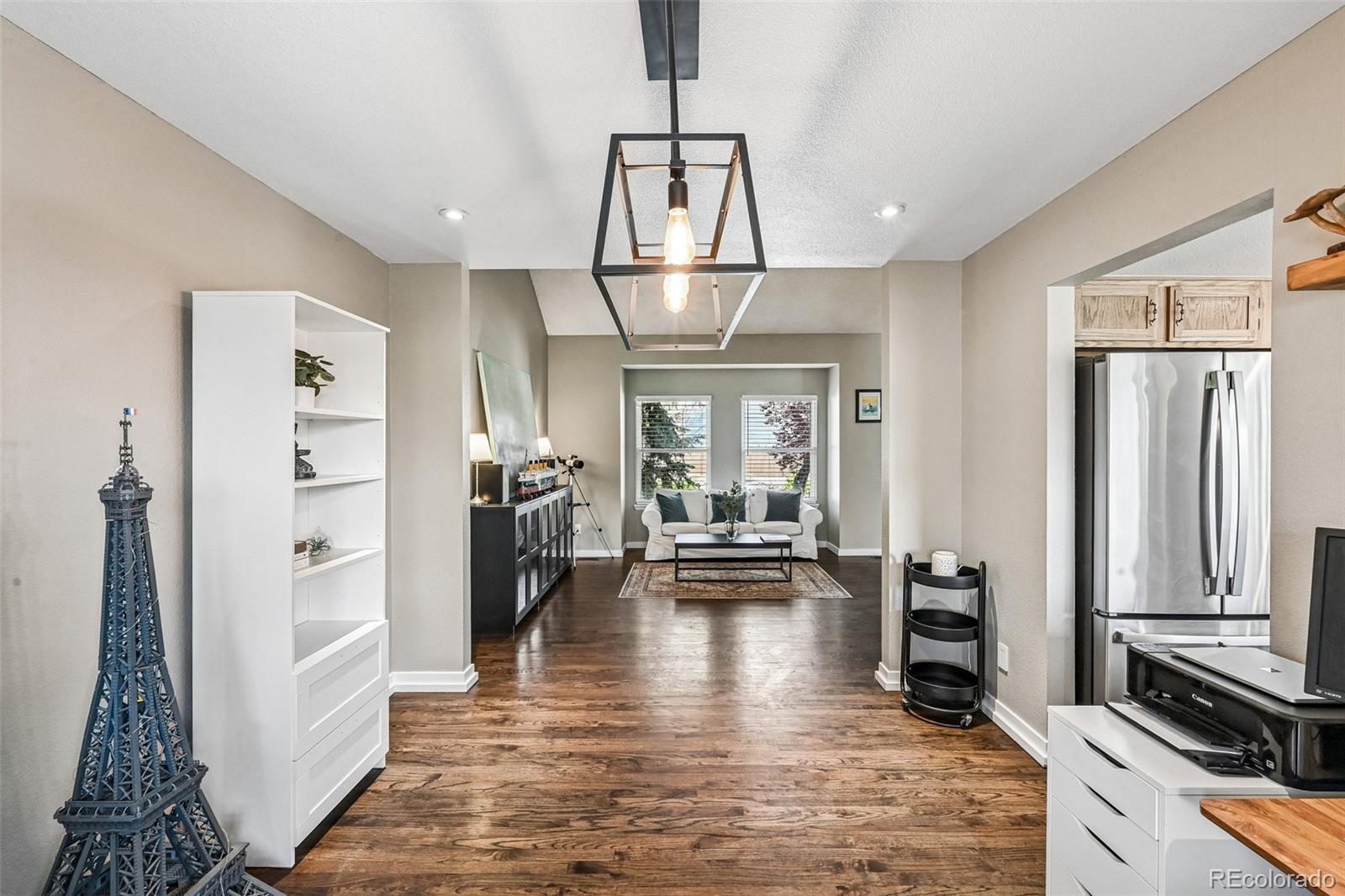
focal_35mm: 15
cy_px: 448
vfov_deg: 77.3
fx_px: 560
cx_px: 672
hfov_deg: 100.4
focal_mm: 15
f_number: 11
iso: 400
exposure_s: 1/13
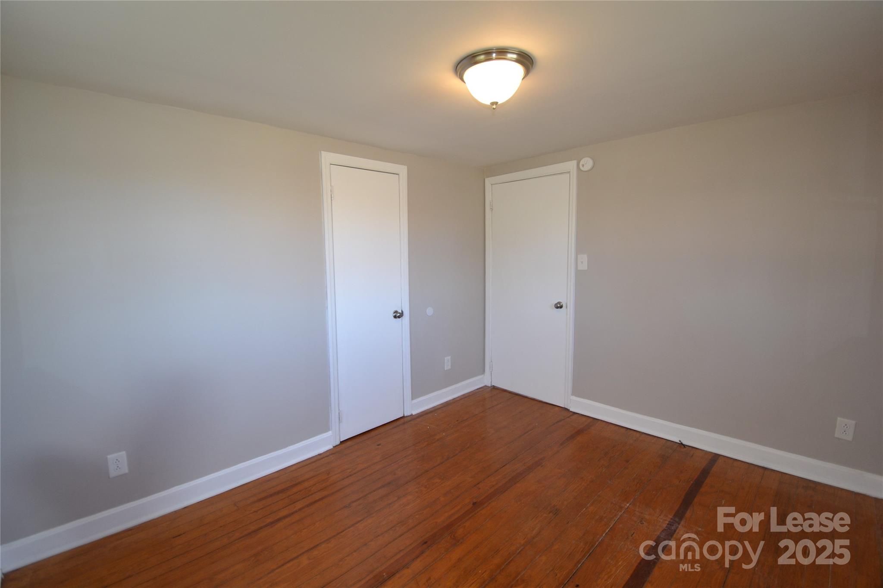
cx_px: 442
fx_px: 368
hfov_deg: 100.4
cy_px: 294
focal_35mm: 15
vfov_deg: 77.3
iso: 400
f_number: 4
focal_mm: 10
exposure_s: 1/60
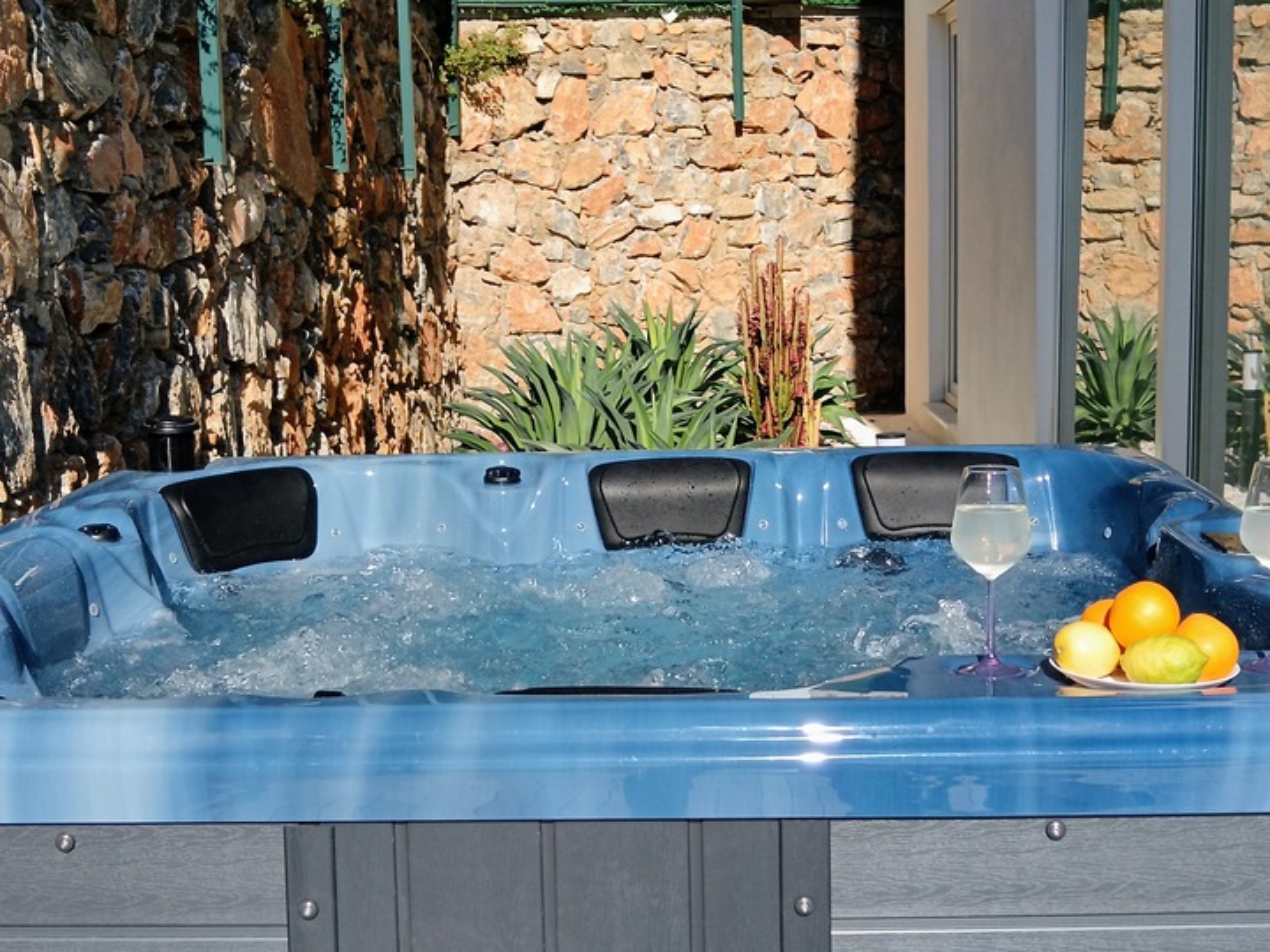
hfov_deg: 35.5
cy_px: 476
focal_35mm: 54
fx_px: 1981
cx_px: 635
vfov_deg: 27.0
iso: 101
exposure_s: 1/855
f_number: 1.9
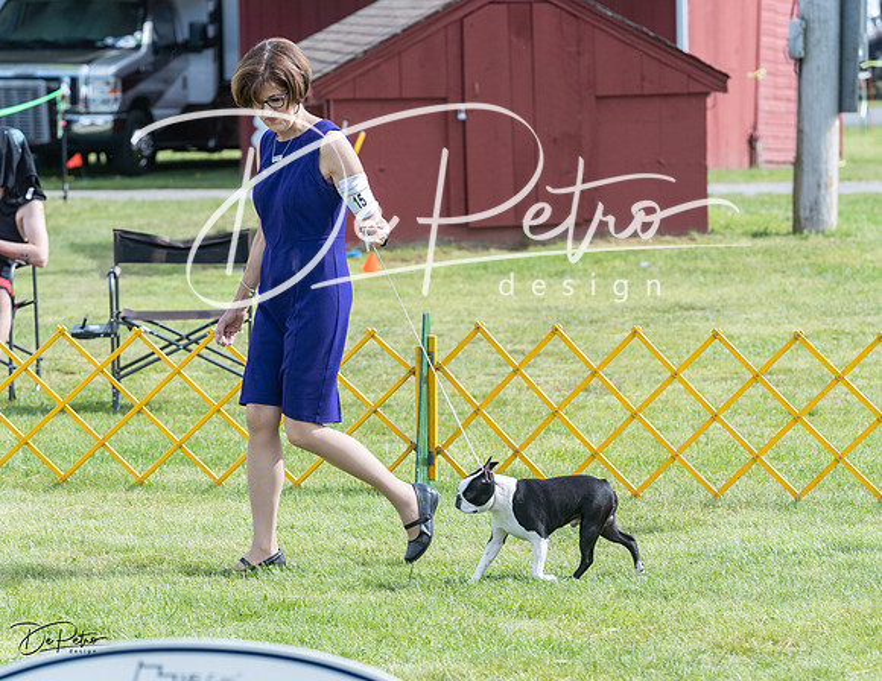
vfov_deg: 8.3
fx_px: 4712
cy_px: 362
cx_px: 473
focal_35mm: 183
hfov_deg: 10.7
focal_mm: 156
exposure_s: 1/1250
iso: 320
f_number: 5.6
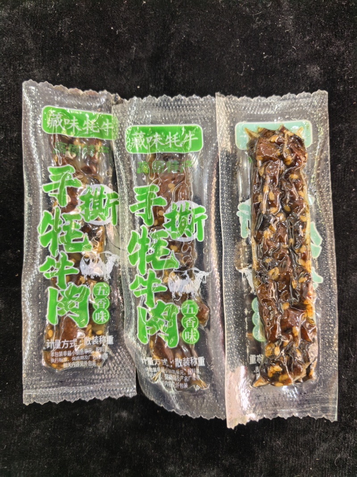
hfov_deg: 56.8
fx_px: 330
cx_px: 178
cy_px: 238
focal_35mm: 24
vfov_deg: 71.6
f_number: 2
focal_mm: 6.98
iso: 125
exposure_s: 1/50
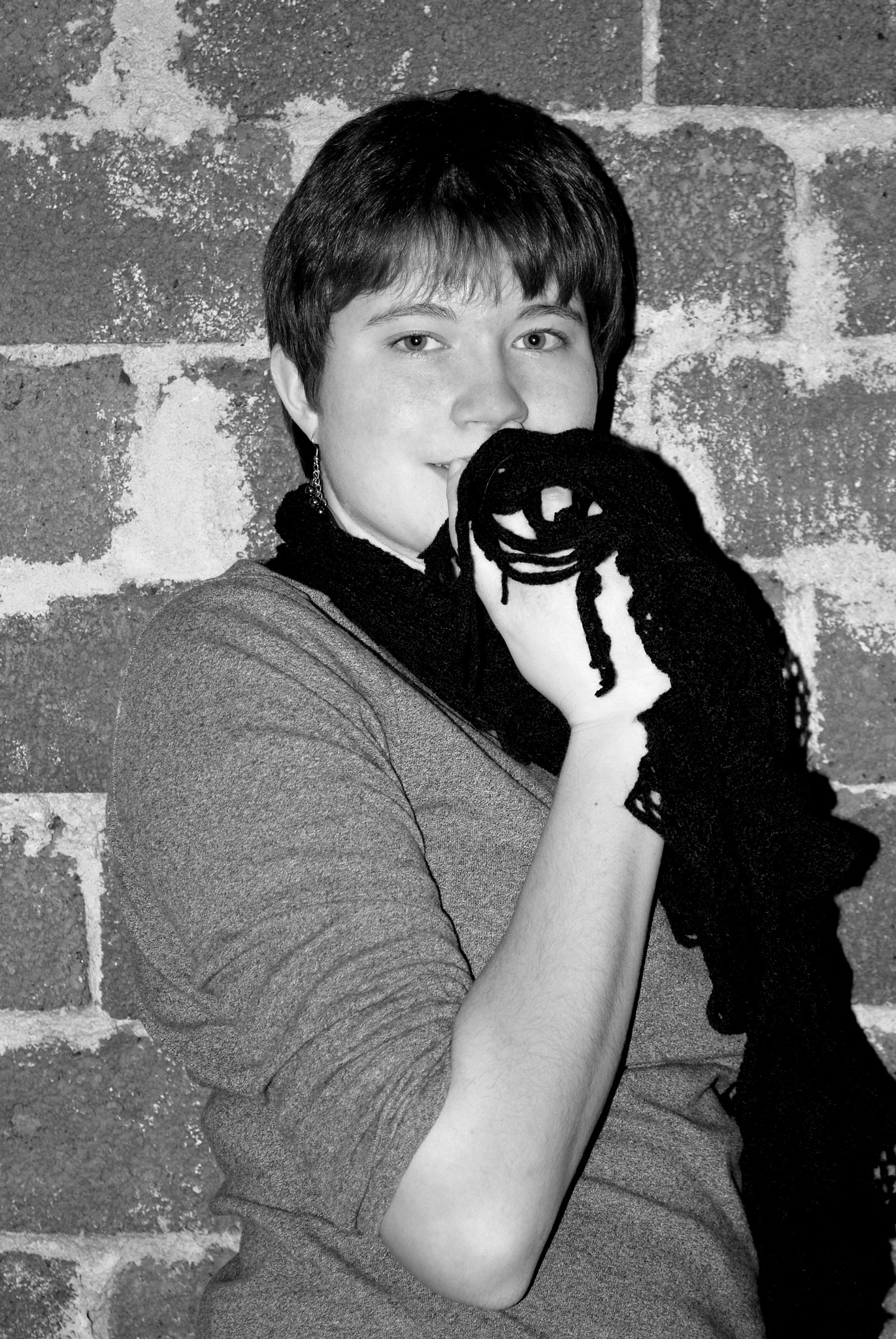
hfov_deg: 19.0
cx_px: 448
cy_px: 670
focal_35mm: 72
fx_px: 2680
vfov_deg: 28.0
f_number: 5.6
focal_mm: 48
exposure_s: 1/60
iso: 200
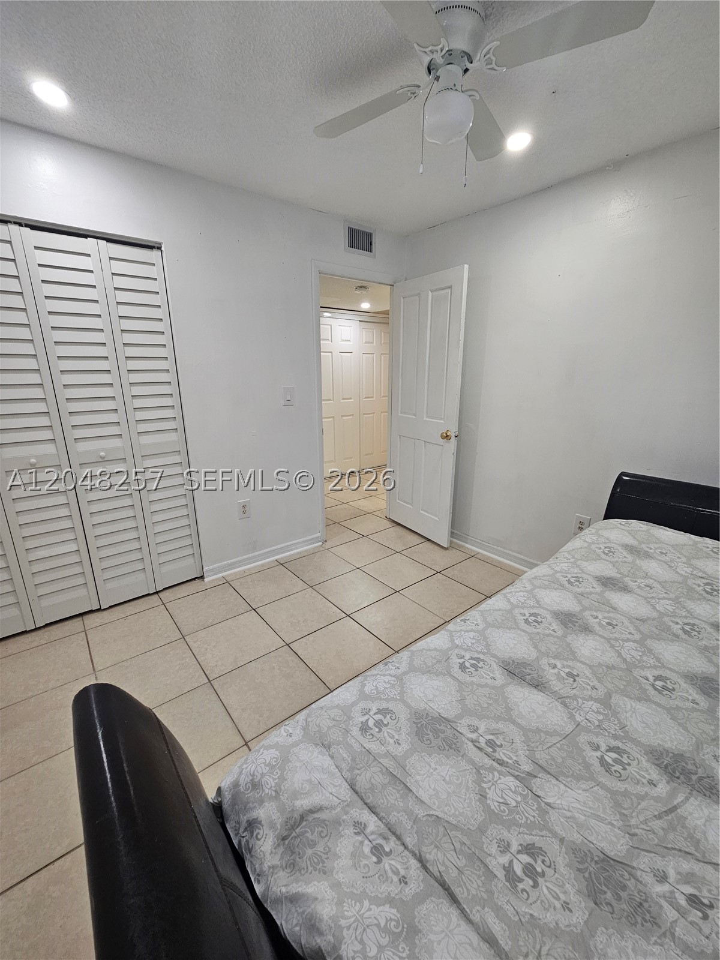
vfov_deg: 106.2
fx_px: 361
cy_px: 480
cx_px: 360
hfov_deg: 89.9
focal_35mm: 13
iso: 160
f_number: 2.2
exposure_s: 1/60
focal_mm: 2.2
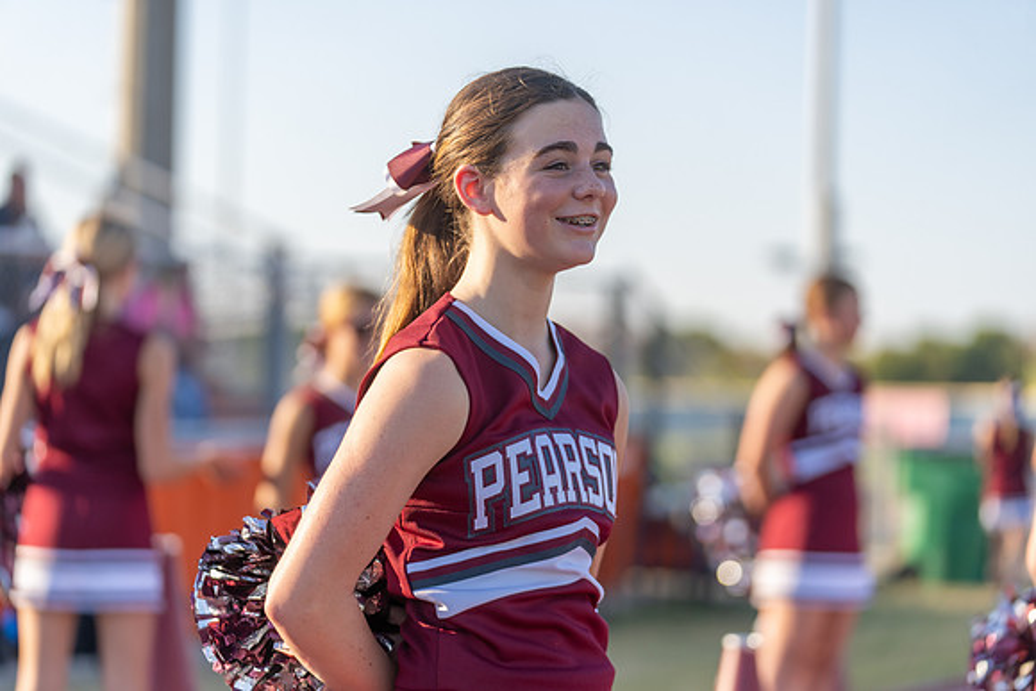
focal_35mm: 113
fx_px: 3252
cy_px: 346
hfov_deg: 18.1
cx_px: 518
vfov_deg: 12.1
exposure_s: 1/1000
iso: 100
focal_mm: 113
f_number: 2.8
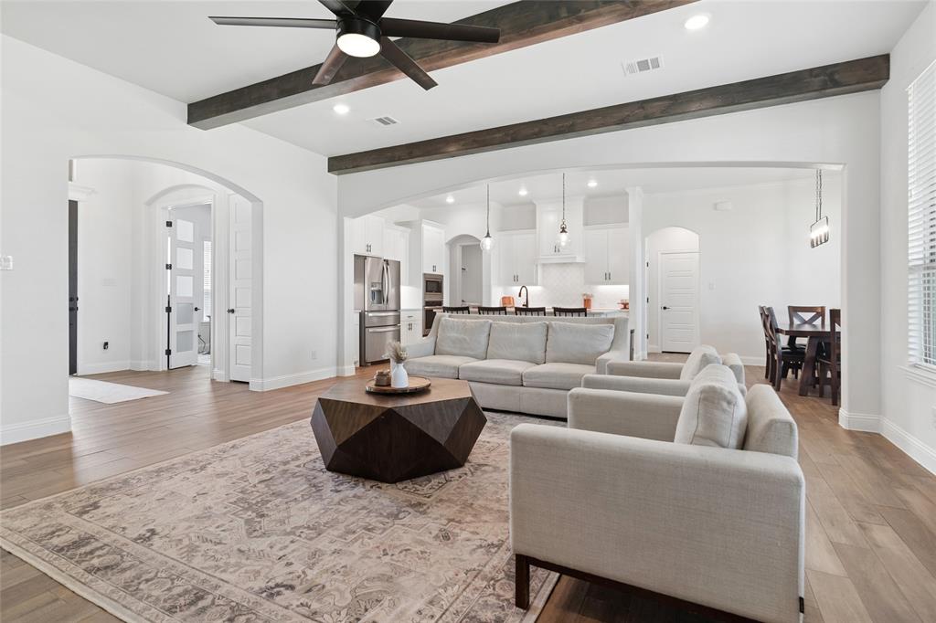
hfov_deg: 95.0
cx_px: 468
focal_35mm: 16
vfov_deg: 72.0
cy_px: 312
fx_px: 429
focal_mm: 11
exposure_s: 1/13
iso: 250
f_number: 8
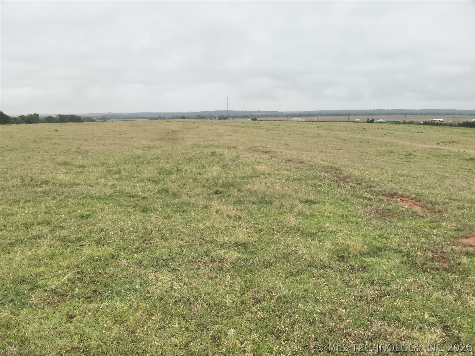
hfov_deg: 71.6
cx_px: 238
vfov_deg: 56.8
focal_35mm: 24
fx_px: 329
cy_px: 178
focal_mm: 4.4
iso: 430
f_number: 2.8
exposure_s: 1/50
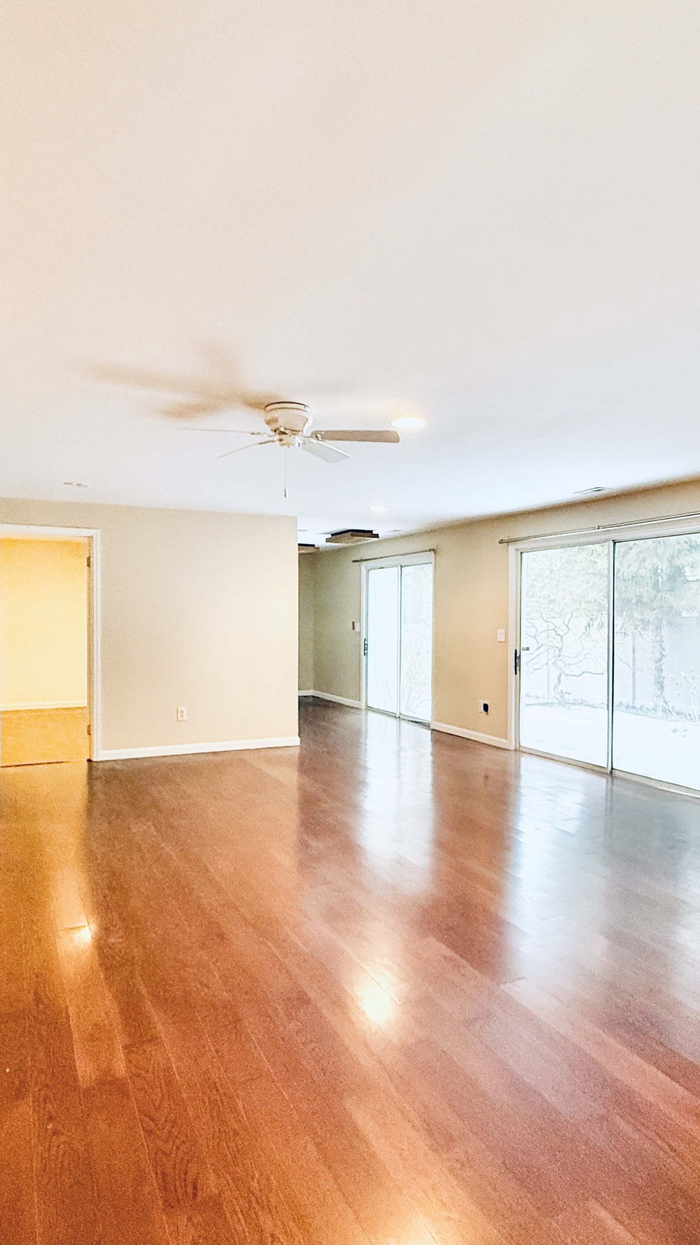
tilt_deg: -0.4
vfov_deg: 83.8
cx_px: 370
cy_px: 613
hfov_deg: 53.6
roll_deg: +0.0
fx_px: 693
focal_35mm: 21
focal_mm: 2.22
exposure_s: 1/60
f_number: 2.2
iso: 500
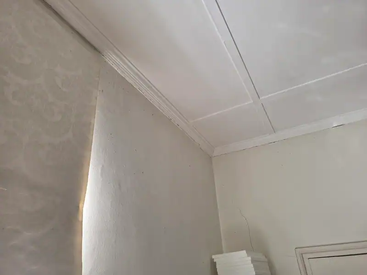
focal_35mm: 23
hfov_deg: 73.9
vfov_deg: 58.9
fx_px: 244
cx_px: 184
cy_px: 138
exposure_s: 1/180
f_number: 1.4
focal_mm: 6.5
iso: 64
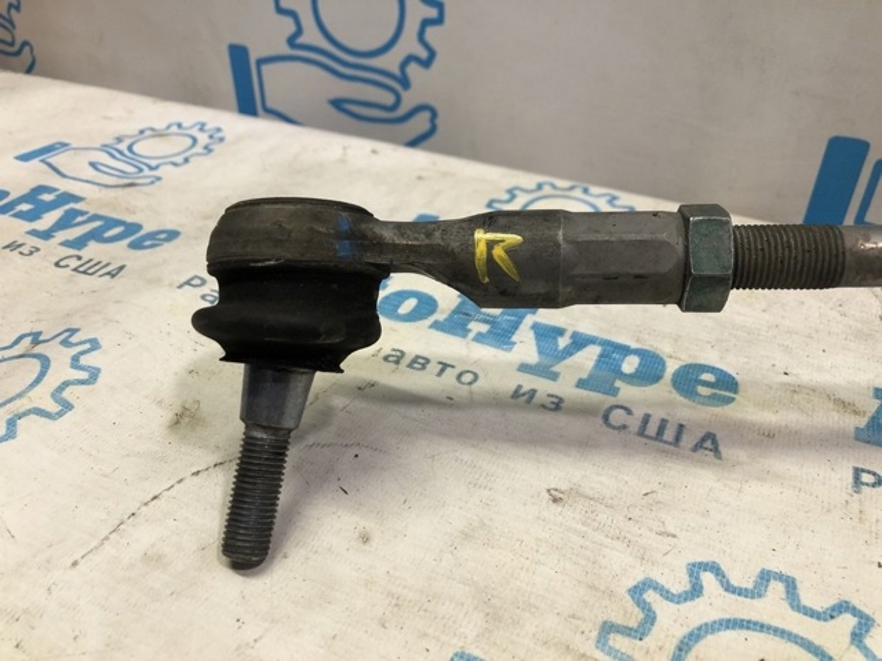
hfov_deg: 63.4
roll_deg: +0.0
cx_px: 441
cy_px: 330
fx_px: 713
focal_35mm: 28
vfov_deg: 49.7
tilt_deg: -35.4
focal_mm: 4
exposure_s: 1/33
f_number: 1.8
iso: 32
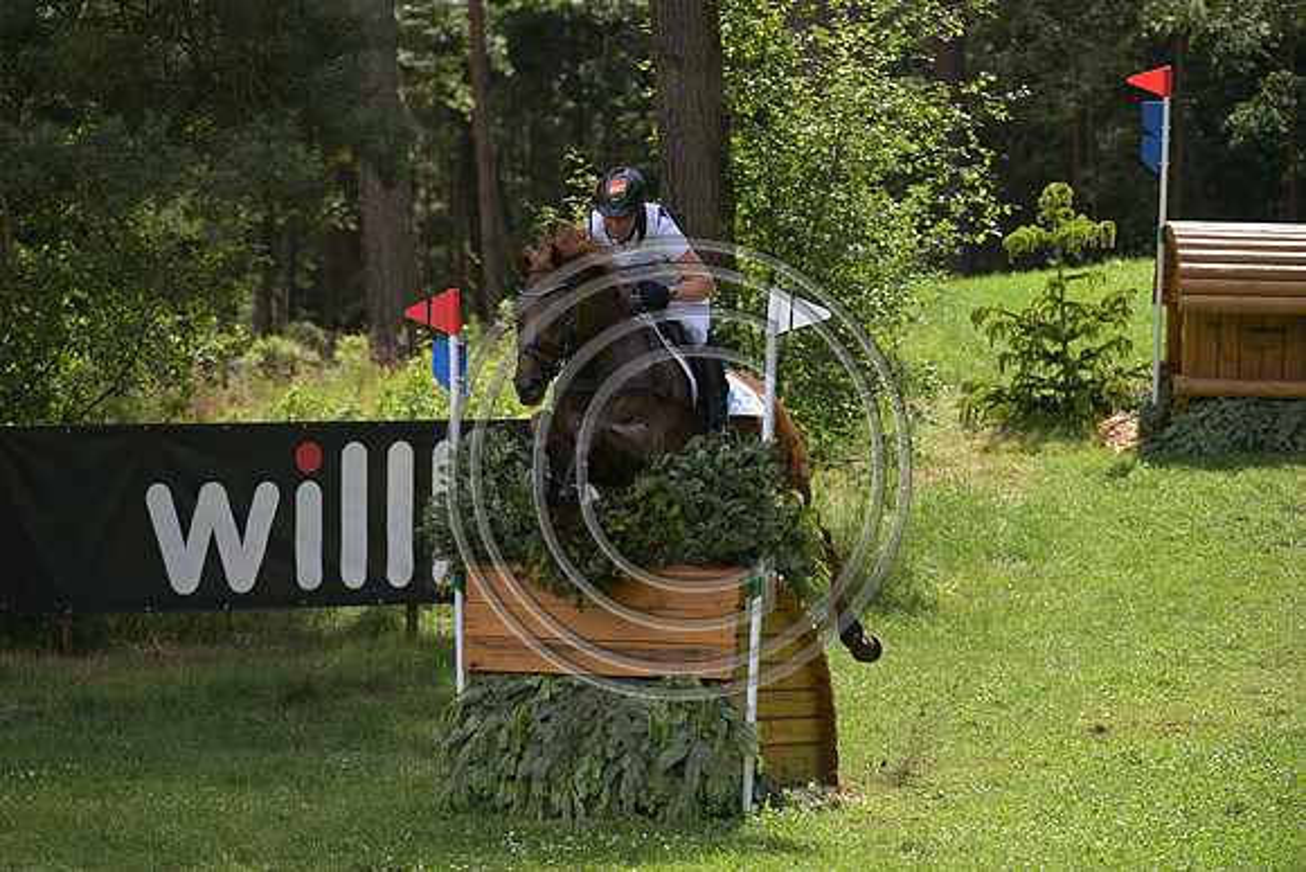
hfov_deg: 10.3
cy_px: 436
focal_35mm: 200
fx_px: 7257
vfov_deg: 6.9
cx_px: 653
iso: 500
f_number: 5.6
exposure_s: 1/1250
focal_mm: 200
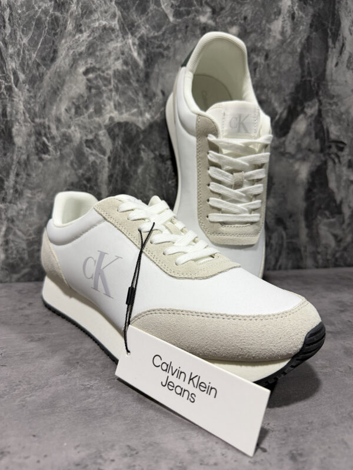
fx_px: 326
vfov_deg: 71.6
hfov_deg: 56.8
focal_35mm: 24
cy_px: 235
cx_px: 176
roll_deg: -2.3
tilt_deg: -10.1
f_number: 1.78
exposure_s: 1/60
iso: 320
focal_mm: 6.76
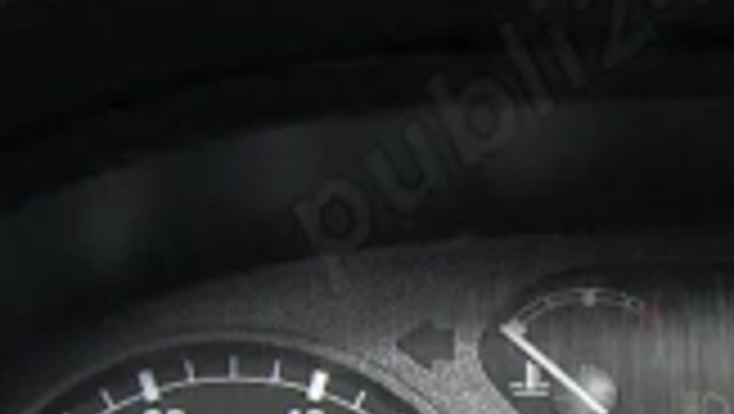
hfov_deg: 19.8
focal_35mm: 104
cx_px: 757
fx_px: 2026
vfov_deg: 11.1
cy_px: 655
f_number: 3.5
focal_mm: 18
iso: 400
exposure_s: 1/60.2
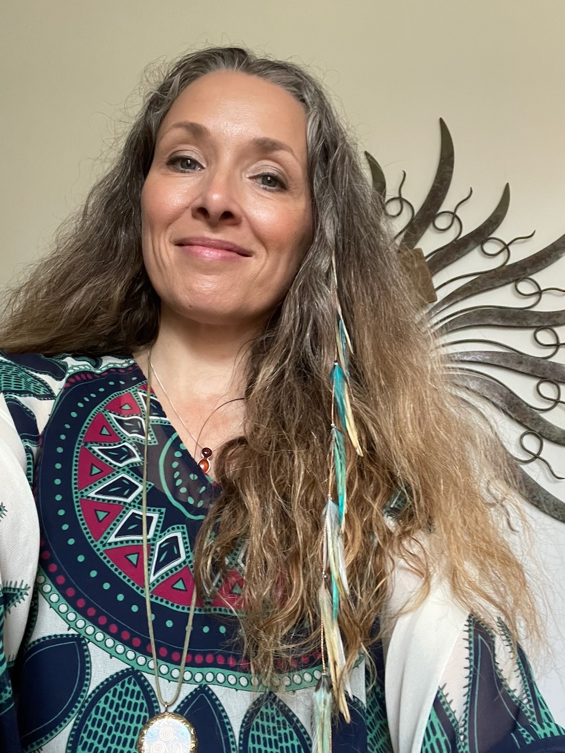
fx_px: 653
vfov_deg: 60.0
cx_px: 282
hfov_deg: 46.8
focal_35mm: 30
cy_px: 376
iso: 500
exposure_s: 1/30
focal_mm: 2.71
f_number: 2.2
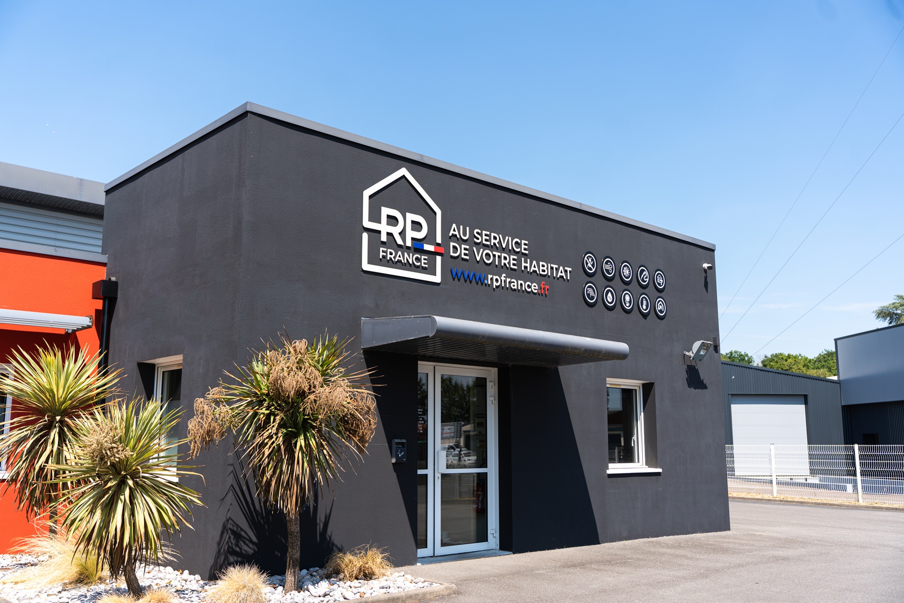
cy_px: 302
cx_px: 452
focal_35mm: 33
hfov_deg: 57.2
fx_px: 829
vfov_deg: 40.0
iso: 50
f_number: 2.8
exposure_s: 1/800
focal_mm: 33
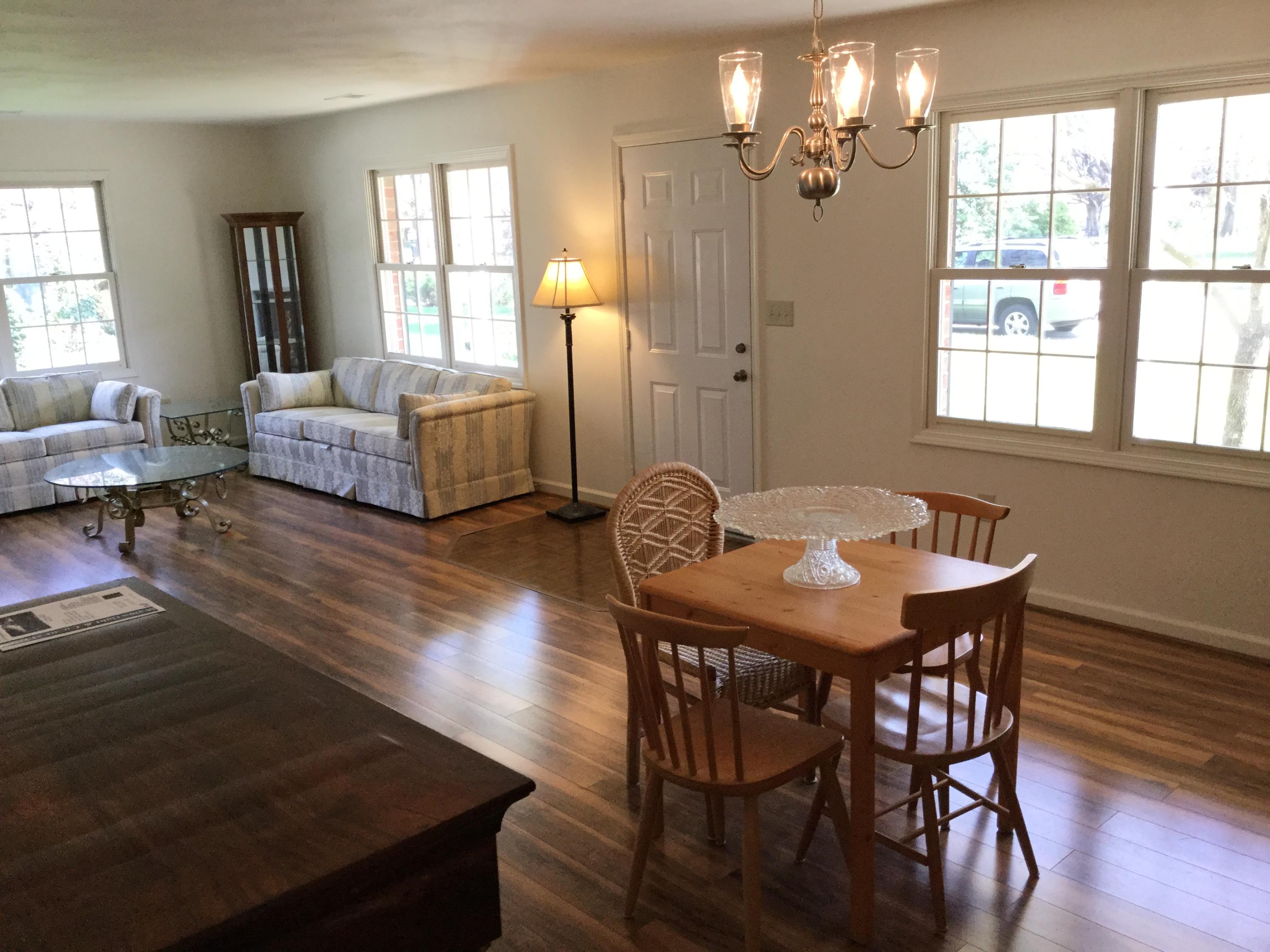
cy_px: 476
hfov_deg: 58.4
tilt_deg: -14.7
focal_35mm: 31
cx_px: 635
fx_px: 1137
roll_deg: +1.2
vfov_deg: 45.4
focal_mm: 3.3
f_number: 2.4
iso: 32
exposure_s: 1/30
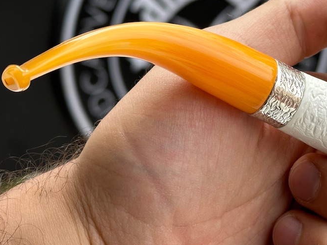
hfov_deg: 21.0
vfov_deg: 15.8
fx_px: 878
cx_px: 235
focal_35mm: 93
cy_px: 62
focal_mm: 6.86
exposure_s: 1/1497
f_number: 1.78
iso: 64
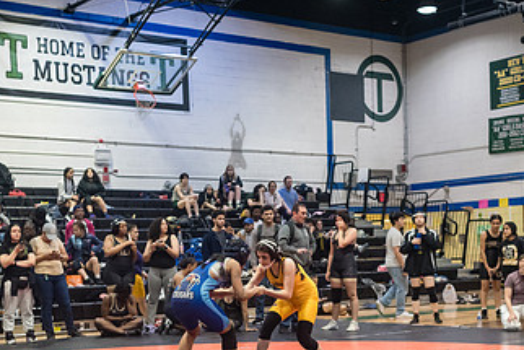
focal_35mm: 63
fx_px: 917
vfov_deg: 21.2
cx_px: 236
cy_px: 299
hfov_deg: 31.9
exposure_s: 1/400
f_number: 3.2
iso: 5000
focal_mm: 35
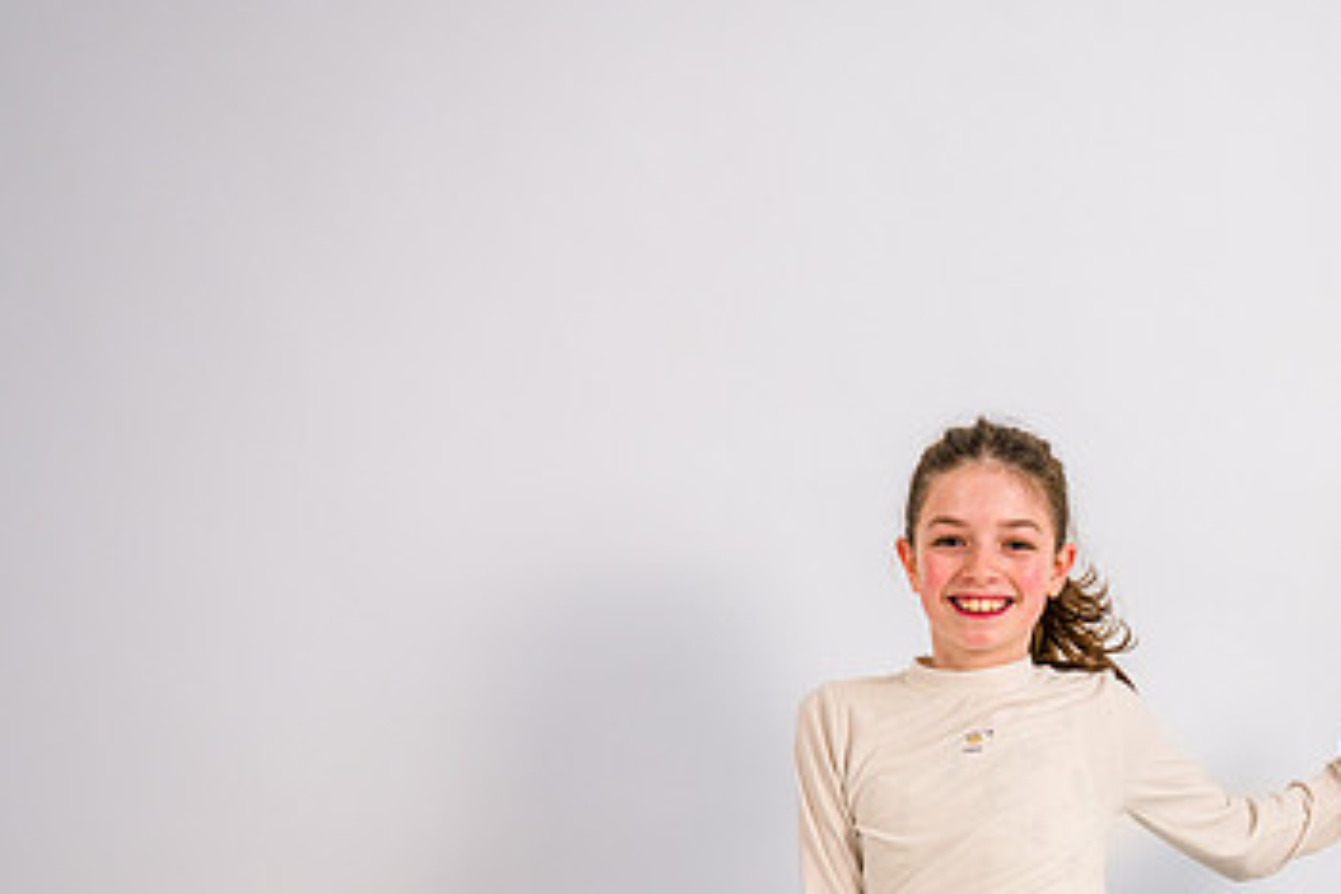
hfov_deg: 26.2
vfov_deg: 17.9
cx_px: 1039
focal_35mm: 76
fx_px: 2831
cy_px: 627
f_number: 3.5
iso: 1000
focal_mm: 46
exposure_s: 1/160
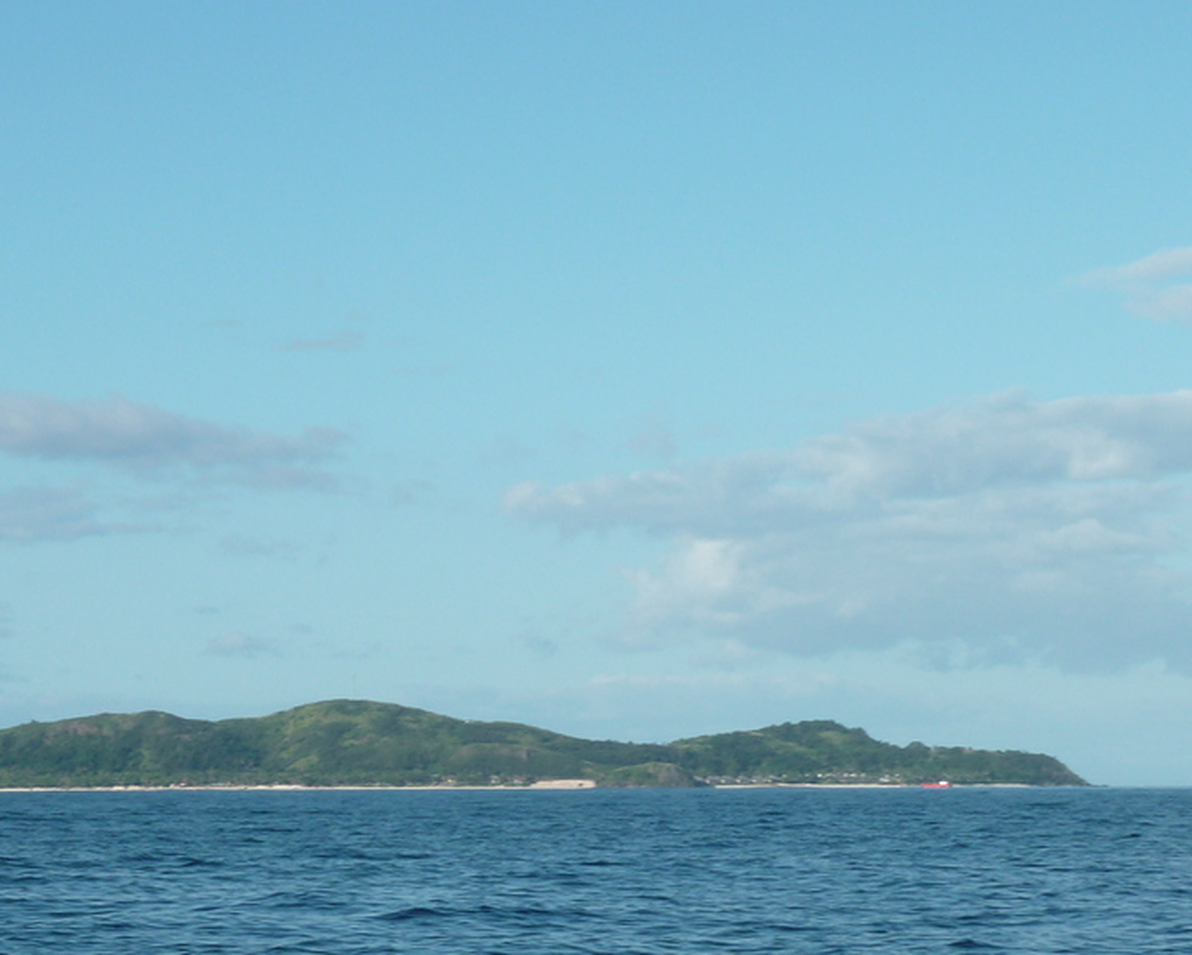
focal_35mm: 114
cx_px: 308
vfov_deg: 13.5
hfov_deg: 16.8
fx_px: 4023
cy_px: 715
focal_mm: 10.3
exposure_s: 1/400
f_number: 5
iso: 80
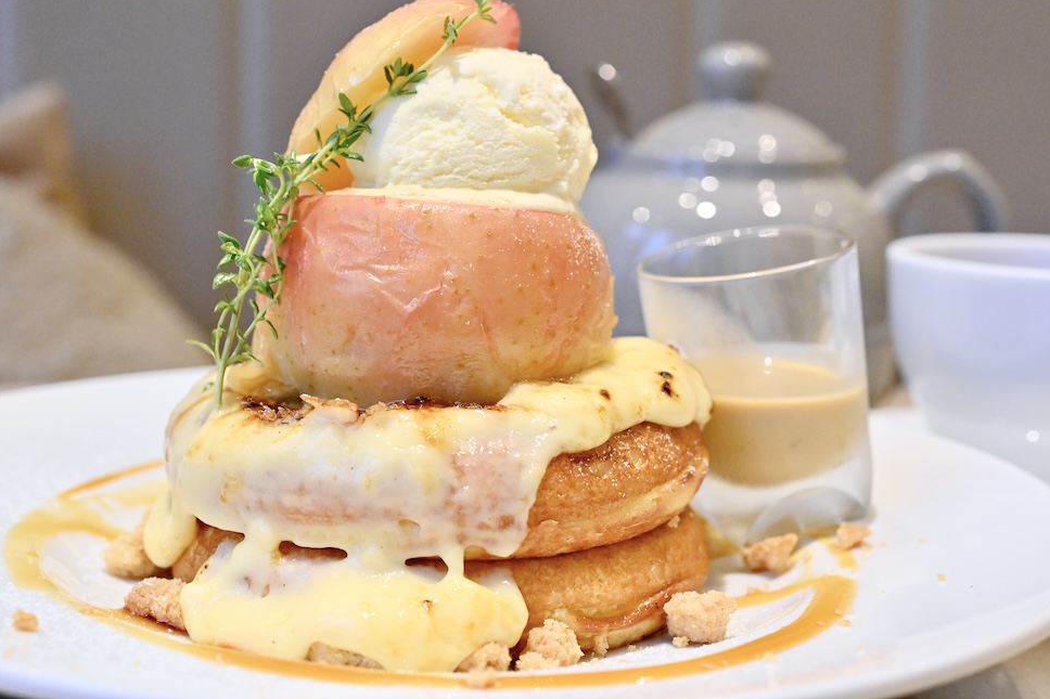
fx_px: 1808
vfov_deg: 21.9
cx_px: 509
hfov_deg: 32.4
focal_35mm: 62
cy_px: 339
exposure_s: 1/640
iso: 6400
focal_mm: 60
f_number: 8
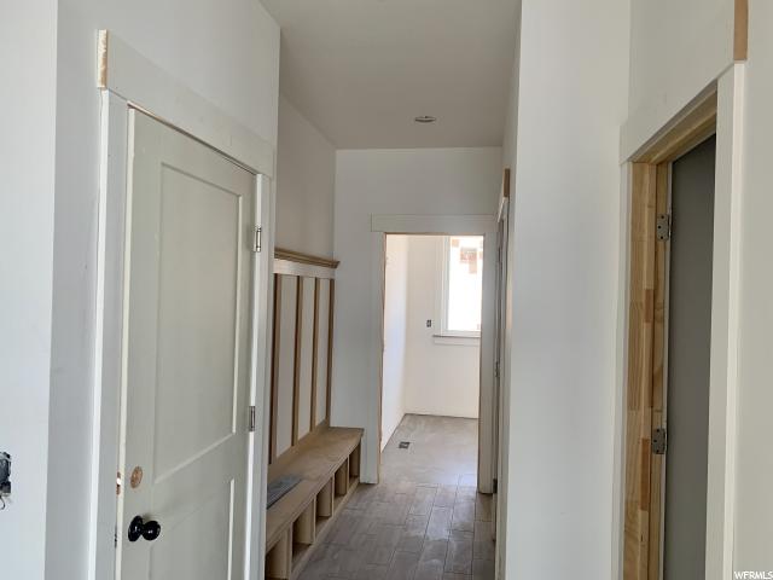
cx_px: 386
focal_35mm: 26
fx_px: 581
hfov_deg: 67.3
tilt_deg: +0.3
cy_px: 290
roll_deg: -2.0
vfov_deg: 53.1
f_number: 1.8
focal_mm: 4.25
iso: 80
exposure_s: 1/121
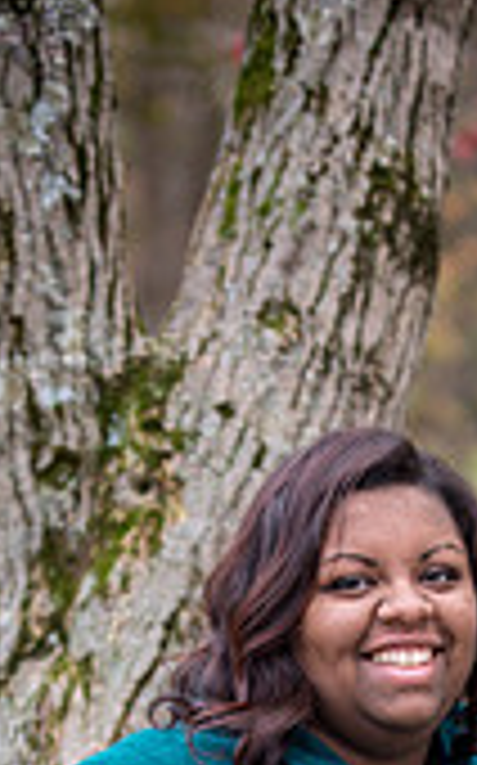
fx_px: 4771
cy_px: 954
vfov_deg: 9.0
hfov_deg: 5.7
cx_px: 346
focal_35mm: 229
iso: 800
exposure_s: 1/40
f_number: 2.8
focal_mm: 85
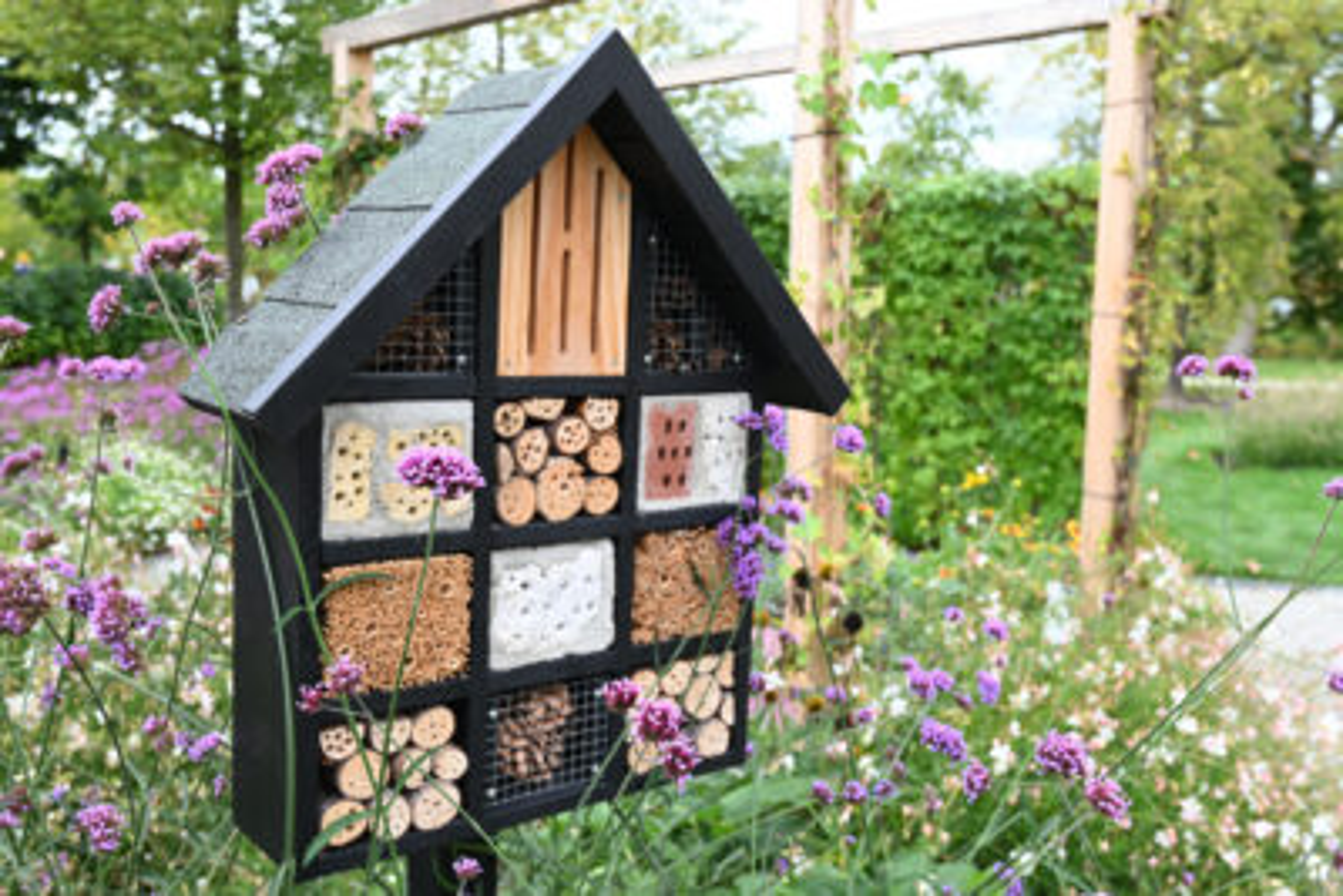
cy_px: 448
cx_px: 672
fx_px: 1306
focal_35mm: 35
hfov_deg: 54.4
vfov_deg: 37.9
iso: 200
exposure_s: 1/100
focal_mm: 35
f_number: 7.1
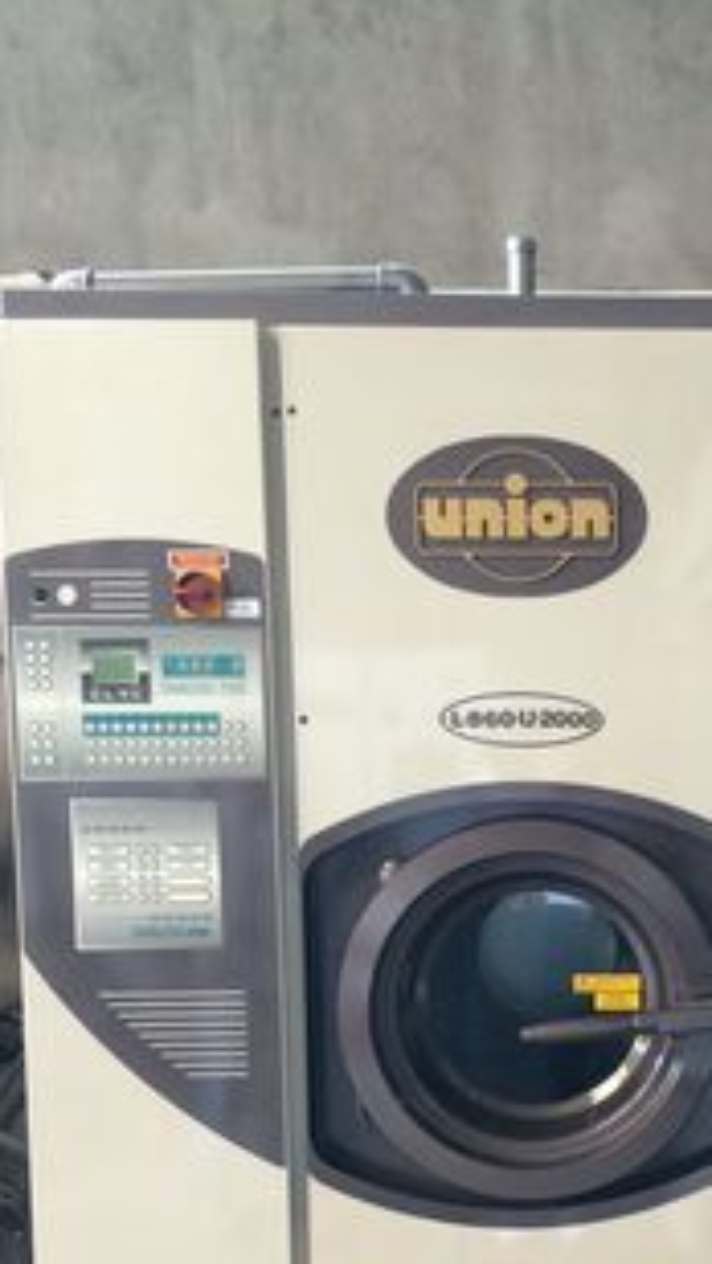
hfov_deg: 23.5
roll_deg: +1.1
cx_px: 696
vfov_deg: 41.0
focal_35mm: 49
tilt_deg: -6.6
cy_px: 937
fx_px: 1643
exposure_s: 1/30
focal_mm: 4.15
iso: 80
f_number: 2.2
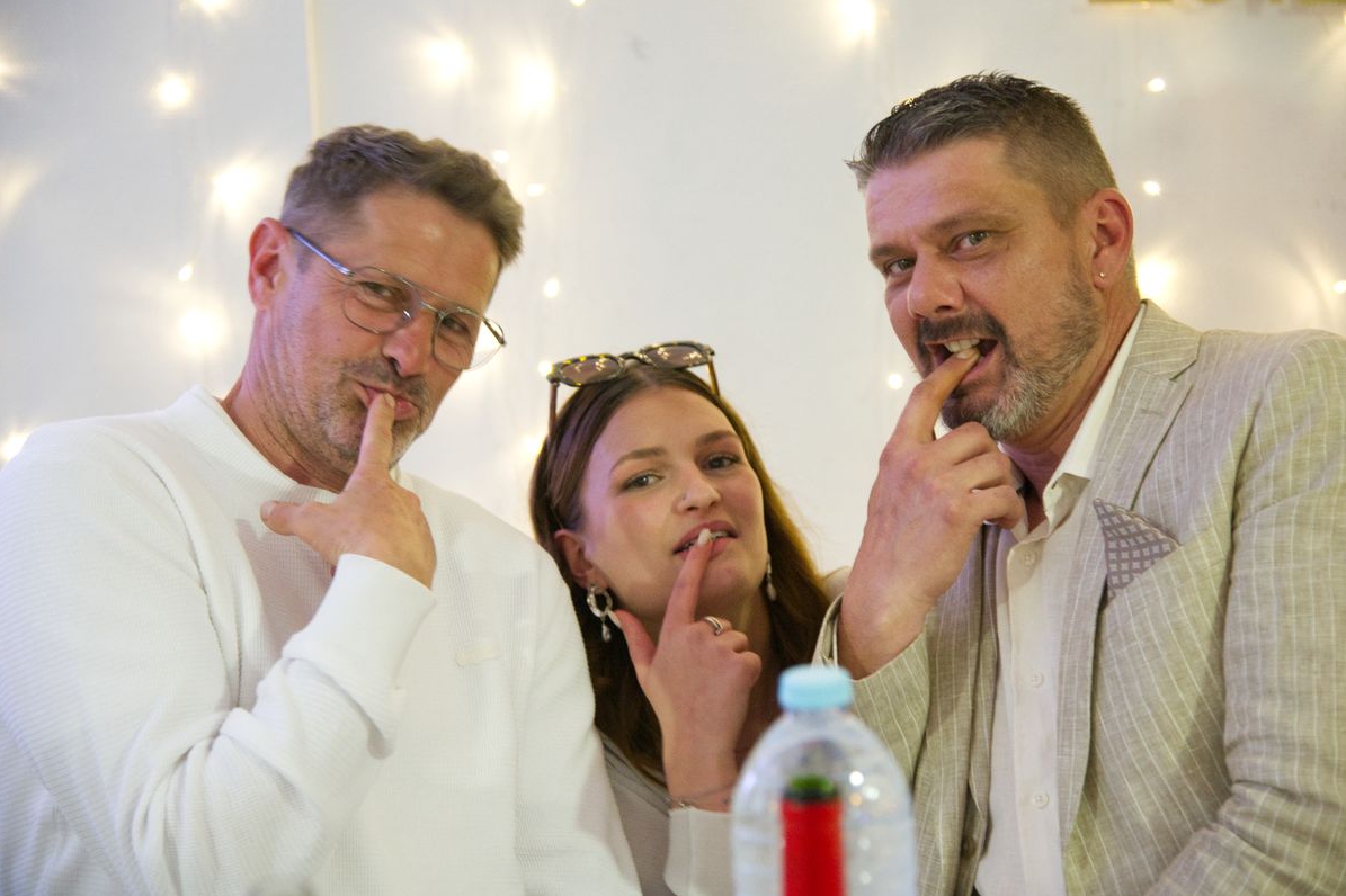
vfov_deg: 18.2
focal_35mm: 75
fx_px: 2803
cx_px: 690
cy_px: 419
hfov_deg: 27.0
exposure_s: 1/60
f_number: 4
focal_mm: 70
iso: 3200
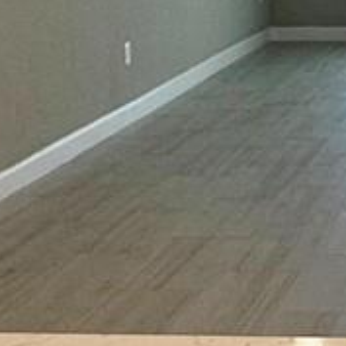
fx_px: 1267
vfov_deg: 15.4
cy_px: 41
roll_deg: -0.9
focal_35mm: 112
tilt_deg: -8.6
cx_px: 563
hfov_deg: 14.2
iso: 125
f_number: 2.2
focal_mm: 2.22
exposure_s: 1/120
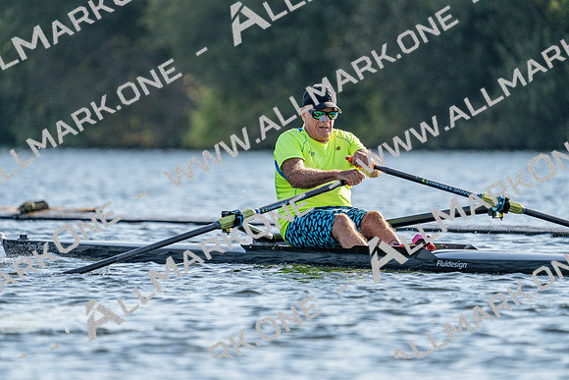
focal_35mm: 470
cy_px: 190
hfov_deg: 4.4
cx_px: 284
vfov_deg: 2.9
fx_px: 7430
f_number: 6.3
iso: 400
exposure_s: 1/1600
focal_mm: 470
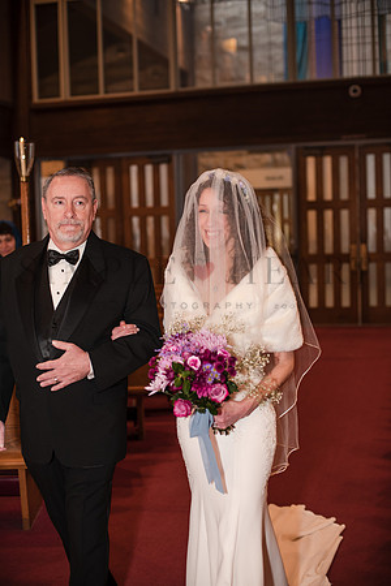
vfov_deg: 39.6
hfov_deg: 27.0
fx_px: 815
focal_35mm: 50
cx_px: 196
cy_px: 293
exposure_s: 1/125
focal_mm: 50
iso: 500
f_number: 2.8
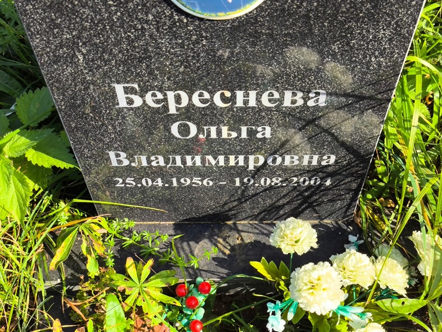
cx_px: 221
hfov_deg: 38.2
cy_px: 166
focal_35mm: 50
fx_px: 639
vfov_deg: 29.1
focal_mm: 4.71
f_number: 1.7
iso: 50
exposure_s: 1/636
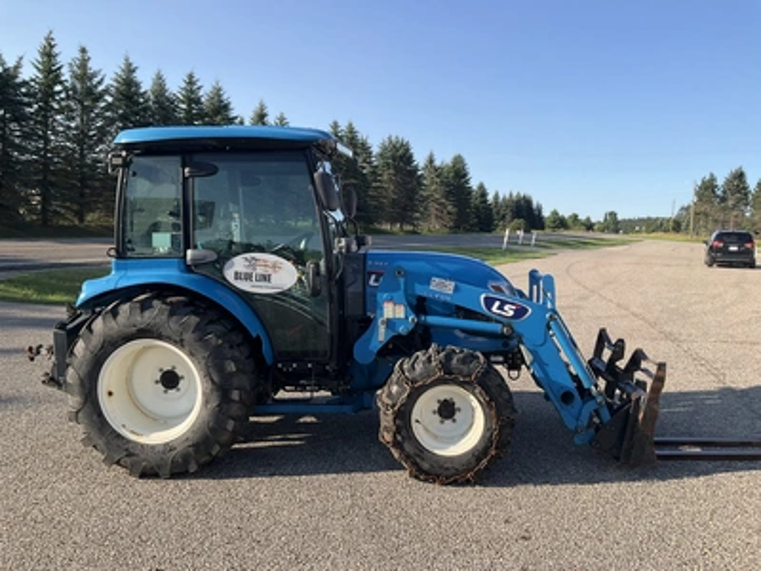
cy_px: 286
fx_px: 638
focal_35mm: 29
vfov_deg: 48.2
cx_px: 380
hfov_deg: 61.7
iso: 25
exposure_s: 1/978
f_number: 1.8
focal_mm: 3
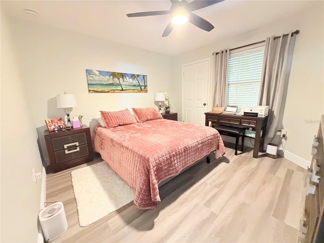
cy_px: 122
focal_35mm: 14
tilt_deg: -11.0
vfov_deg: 85.7
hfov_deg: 102.1
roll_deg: +2.8
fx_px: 131
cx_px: 162
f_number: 2.2
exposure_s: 1/60
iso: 1000
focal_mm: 2.22
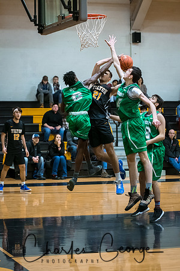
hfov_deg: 13.0
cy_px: 136
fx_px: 787
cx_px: 90
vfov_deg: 19.5
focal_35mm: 105
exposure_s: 1/400
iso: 3200
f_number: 2.8
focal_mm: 70
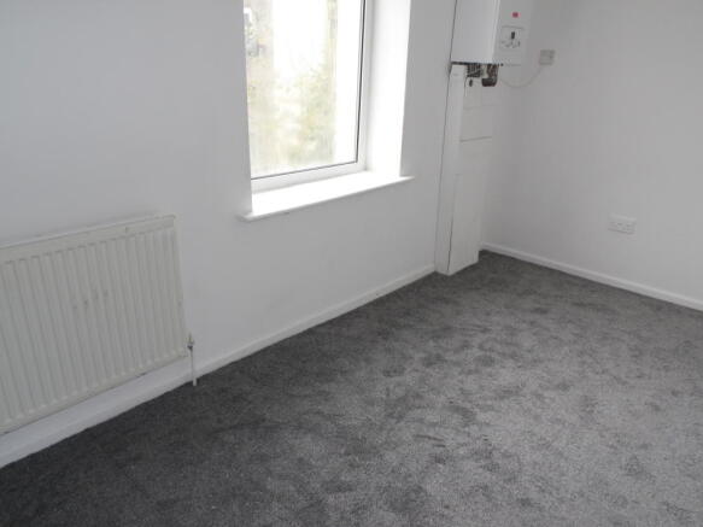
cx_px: 352
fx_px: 487
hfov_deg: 71.6
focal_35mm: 24
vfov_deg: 56.8
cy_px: 264
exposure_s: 1/30
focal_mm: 4.3
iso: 141
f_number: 4.1
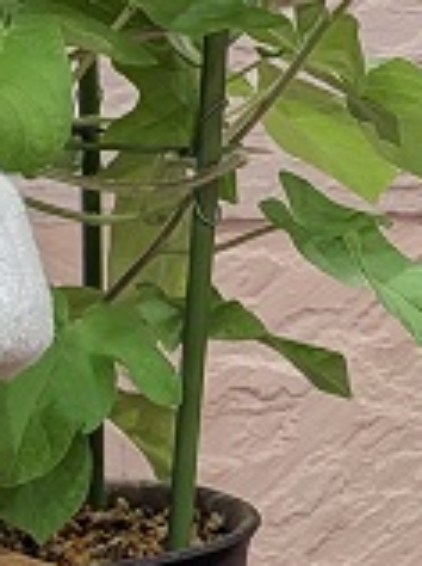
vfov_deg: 13.8
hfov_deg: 10.4
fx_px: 2314
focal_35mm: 142
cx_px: 293
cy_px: 525
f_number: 1.7
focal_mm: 4.53
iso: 66
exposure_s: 1/24
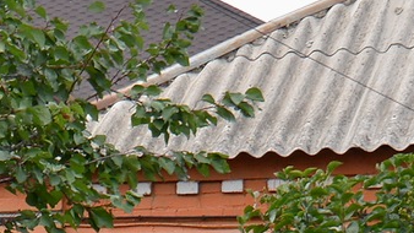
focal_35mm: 223
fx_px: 2448
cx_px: -403
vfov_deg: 5.3
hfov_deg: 9.1
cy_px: 511
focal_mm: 32
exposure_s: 1/250
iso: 200
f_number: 8
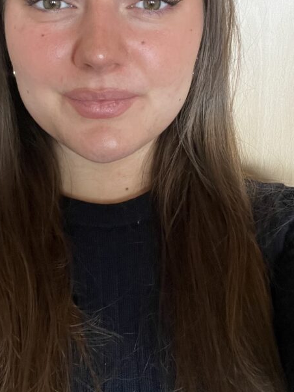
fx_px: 577
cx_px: 107
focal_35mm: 51
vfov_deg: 37.5
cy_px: 180
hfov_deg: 28.5
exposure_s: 1/41
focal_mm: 2.71
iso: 400
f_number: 2.2
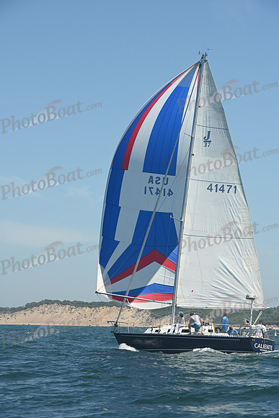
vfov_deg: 17.6
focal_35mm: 116
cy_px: 209
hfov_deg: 11.8
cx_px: 140
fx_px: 1348
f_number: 8
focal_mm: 116
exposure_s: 1/1000
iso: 320
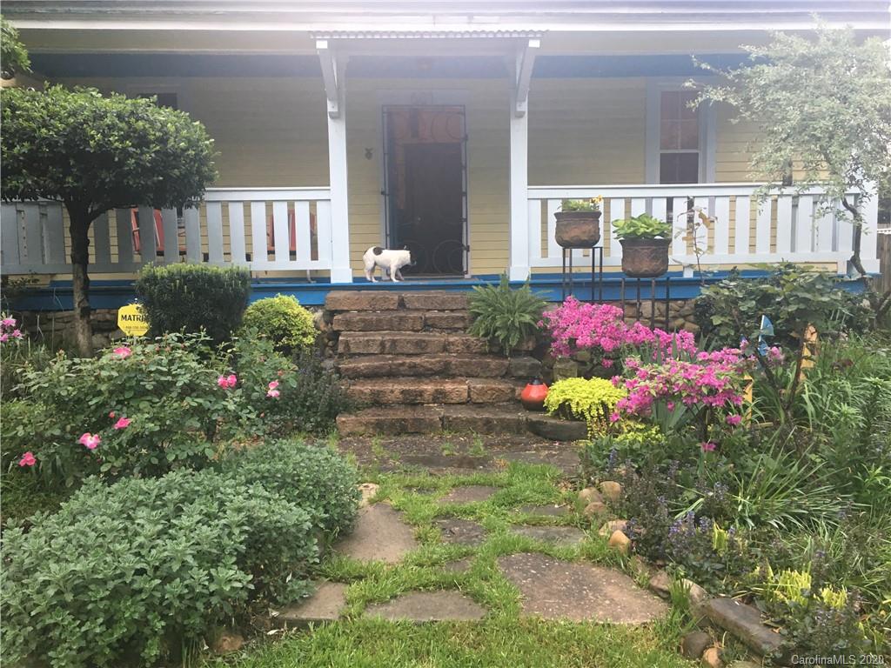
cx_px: 446
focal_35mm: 29
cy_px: 334
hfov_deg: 61.7
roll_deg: +2.3
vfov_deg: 48.2
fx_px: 746
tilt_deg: -4.8
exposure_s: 1/30
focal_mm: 4.15
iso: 64
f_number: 2.2
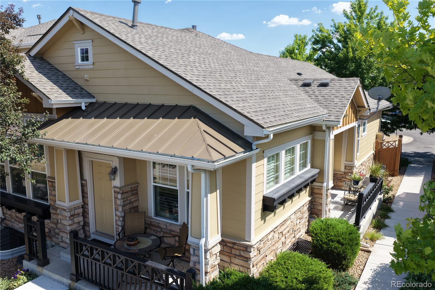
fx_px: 338
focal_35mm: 28
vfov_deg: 46.4
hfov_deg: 65.5
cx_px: 218
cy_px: 145
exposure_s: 1/120
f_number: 2.8
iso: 200
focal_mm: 14.45
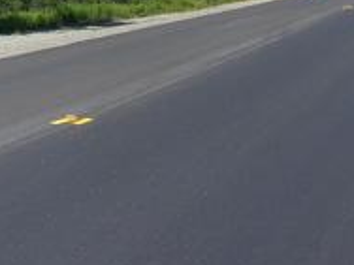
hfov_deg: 19.4
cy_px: -65
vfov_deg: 14.1
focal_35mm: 101
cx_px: 150
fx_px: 1033
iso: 80
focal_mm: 6.3
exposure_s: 1/640
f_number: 4
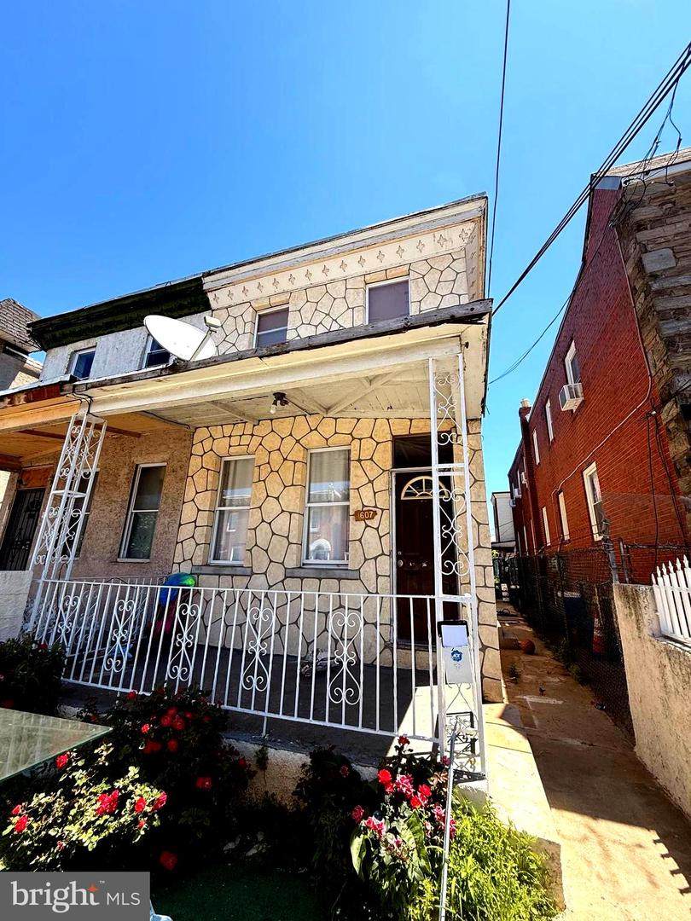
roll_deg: -1.3
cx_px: 346
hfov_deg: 85.7
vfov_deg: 102.1
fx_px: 373
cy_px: 460
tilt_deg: +18.6
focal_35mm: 14
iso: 50
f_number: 2.2
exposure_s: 1/1125
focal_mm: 2.22
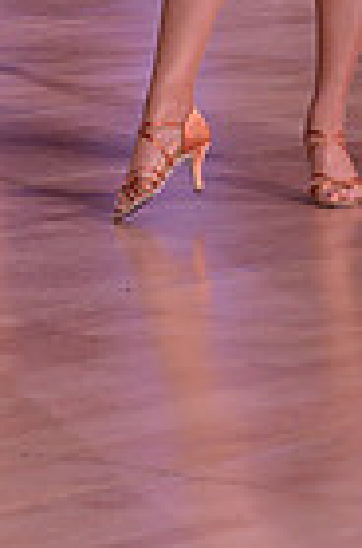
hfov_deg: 3.8
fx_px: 5442
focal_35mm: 359
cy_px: -445
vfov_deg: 5.7
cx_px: 49
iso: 2000
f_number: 5.6
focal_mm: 86
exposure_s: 1/250
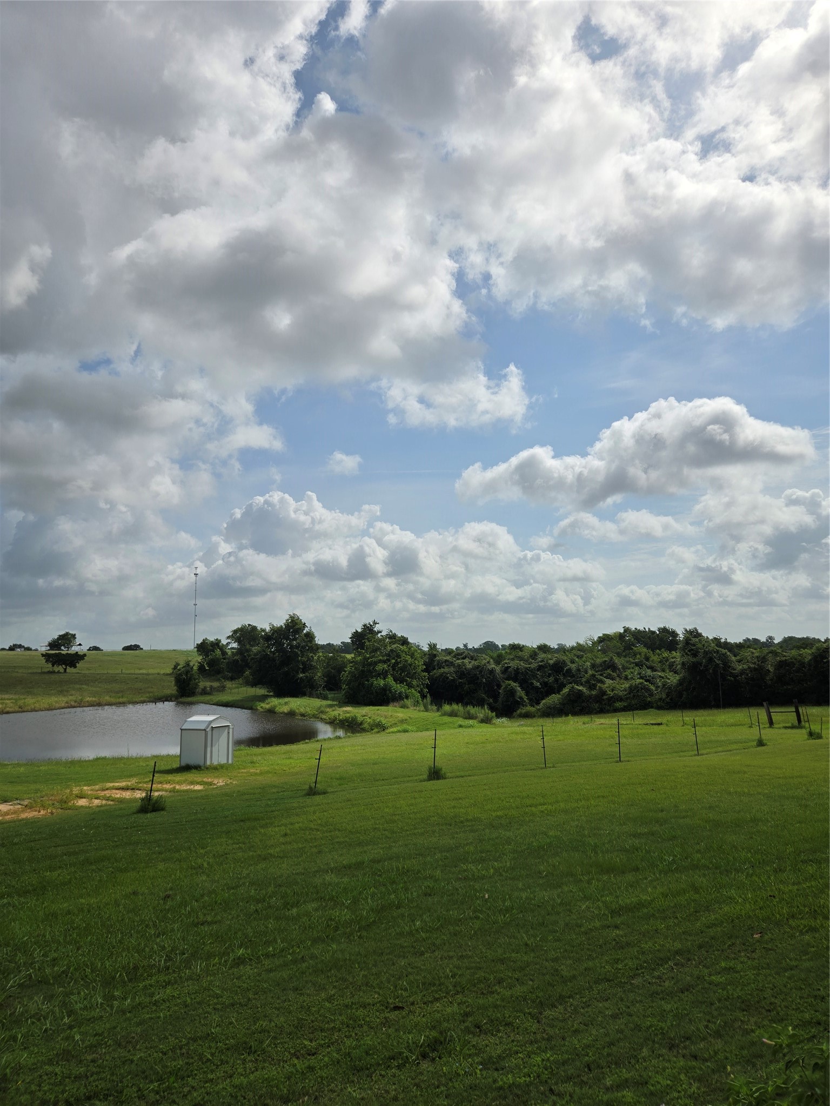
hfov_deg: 58.9
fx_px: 735
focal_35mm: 23
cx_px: 415
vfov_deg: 73.9
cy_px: 553
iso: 25
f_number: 1.8
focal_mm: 5.4
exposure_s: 1/5002
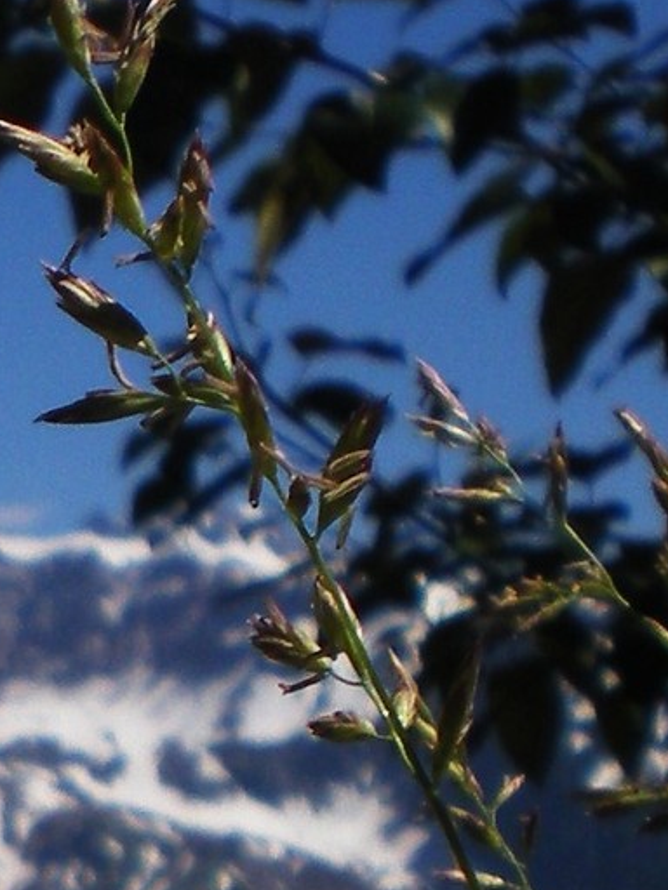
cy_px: 1274
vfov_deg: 9.0
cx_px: -818
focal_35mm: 215
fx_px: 5532
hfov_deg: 6.6
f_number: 4.9
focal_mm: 7.4
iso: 64
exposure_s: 1/910
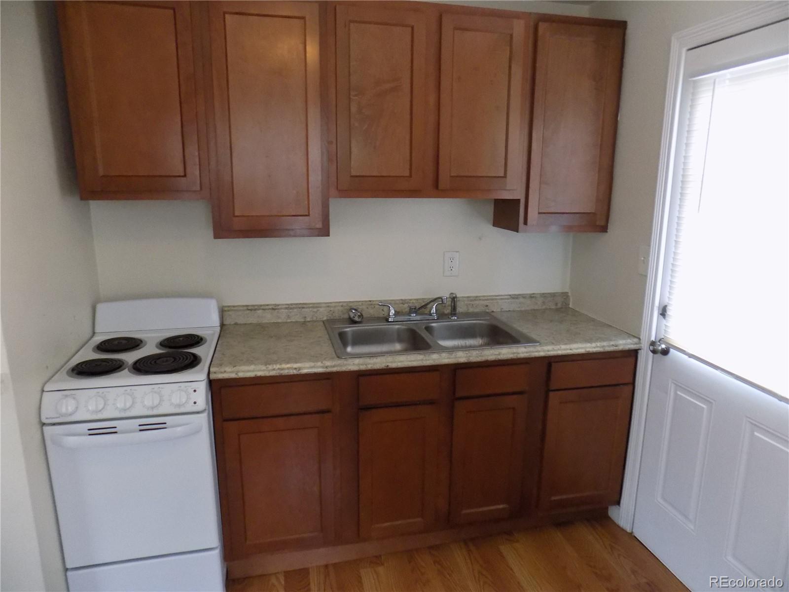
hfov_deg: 73.9
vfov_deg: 58.9
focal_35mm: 23
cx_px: 394
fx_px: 524
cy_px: 296
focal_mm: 4
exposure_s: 1/30
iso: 360
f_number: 3.1
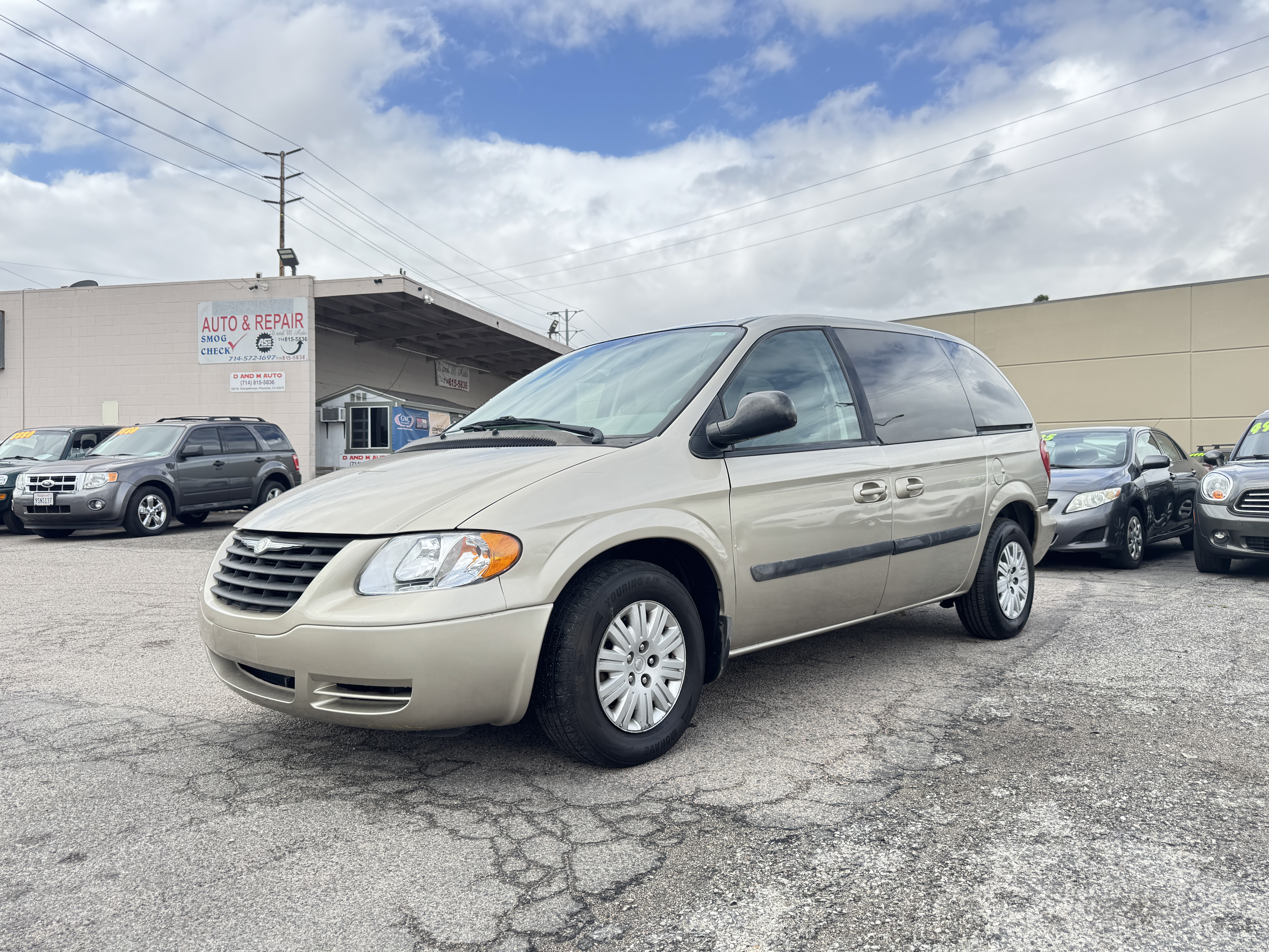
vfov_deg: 56.8
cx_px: 634
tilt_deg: -0.5
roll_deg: -0.8
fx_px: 880
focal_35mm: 24
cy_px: 476
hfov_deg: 71.6
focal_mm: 6.76
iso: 80
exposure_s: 1/1678
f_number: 1.78
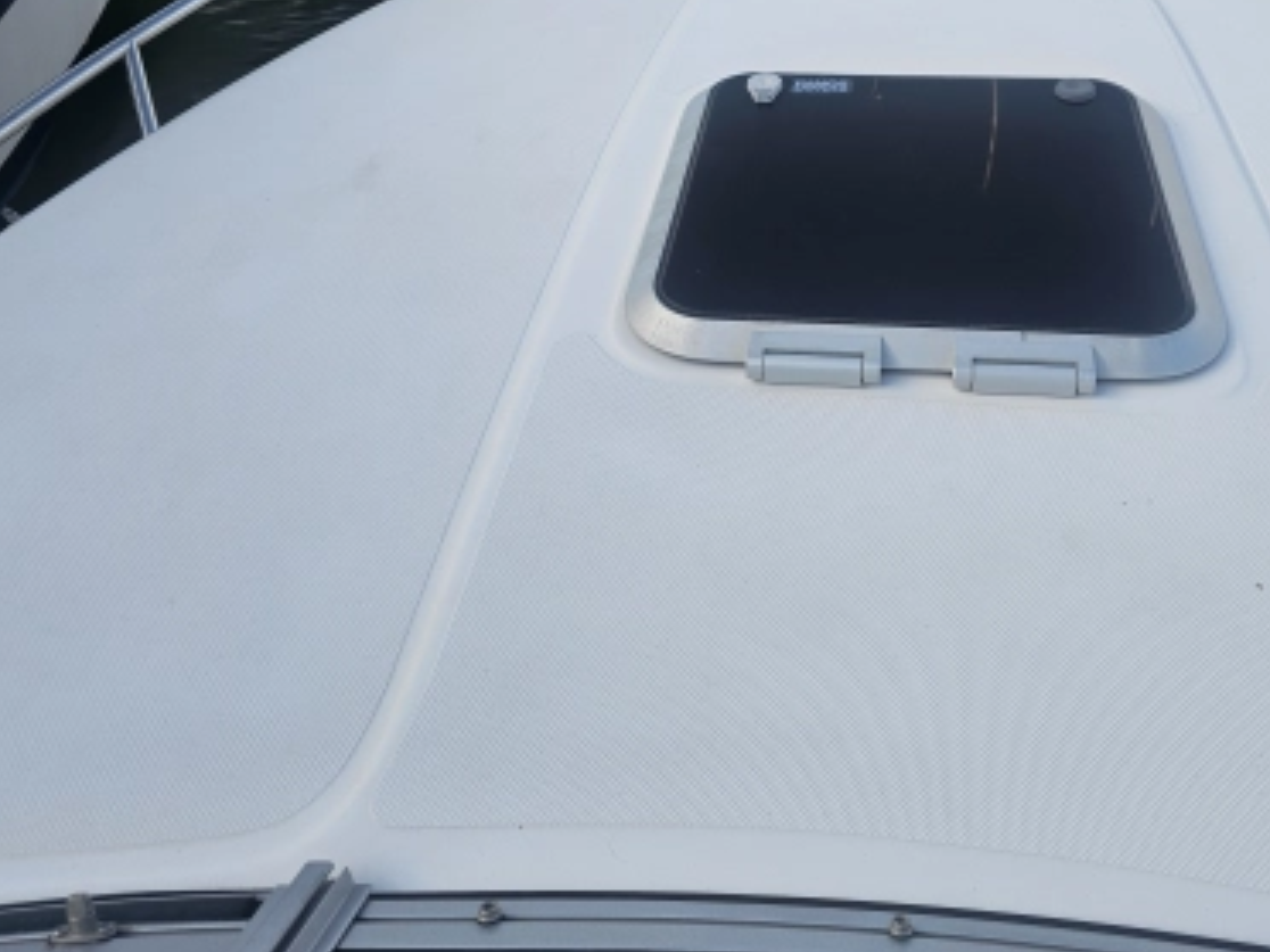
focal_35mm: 34
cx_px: 775
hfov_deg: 53.5
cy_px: 299
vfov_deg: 41.1
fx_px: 1247
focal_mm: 6.3
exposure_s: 1/719
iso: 16
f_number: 1.7
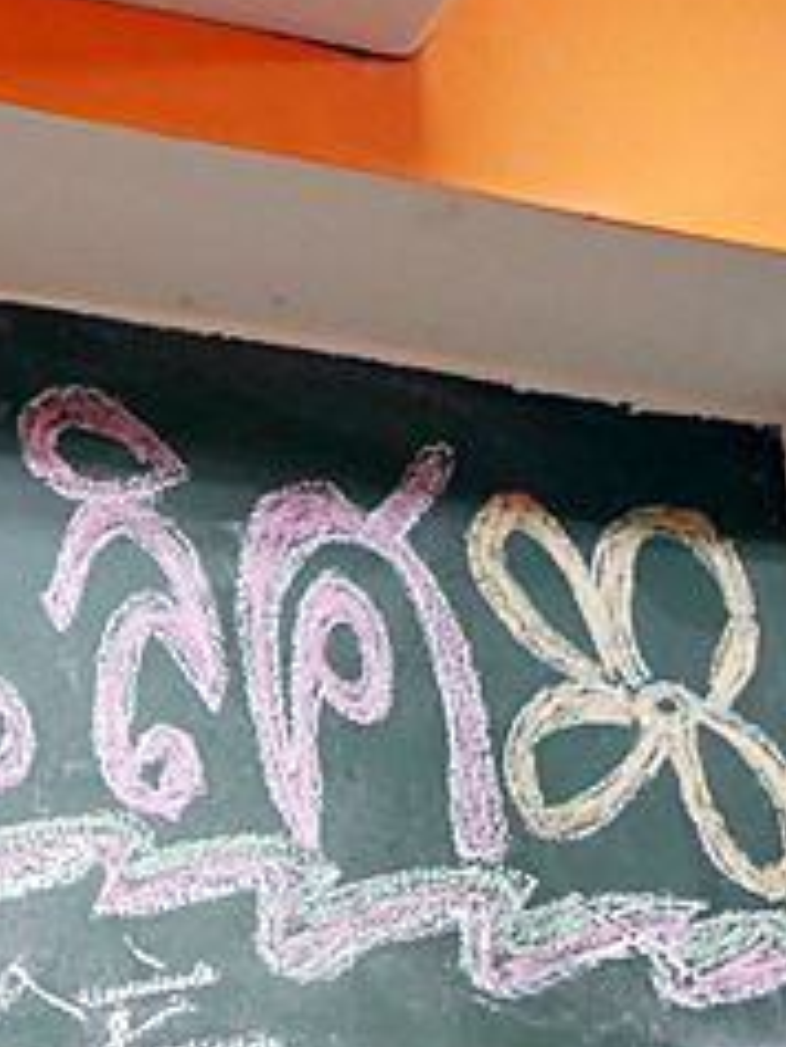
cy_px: 1517
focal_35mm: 118
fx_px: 3569
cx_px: -671
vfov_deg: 15.5
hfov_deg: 11.6
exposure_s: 1/60
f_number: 2.5
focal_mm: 14
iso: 1600
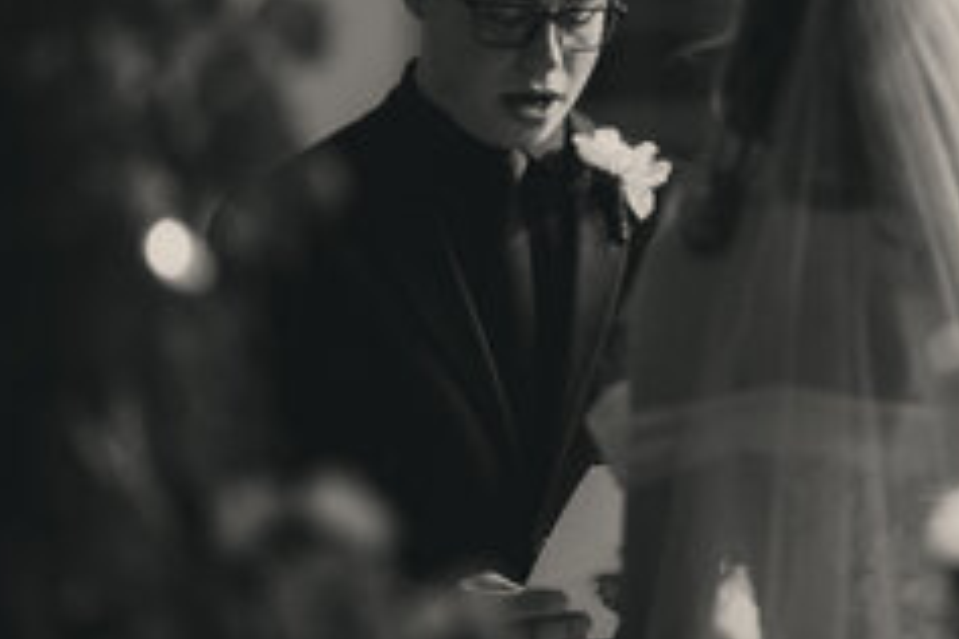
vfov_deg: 7.8
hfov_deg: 11.6
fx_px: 4715
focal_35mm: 177
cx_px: 627
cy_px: 176
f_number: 1.4
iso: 3200
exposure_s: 1/1000
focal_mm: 105
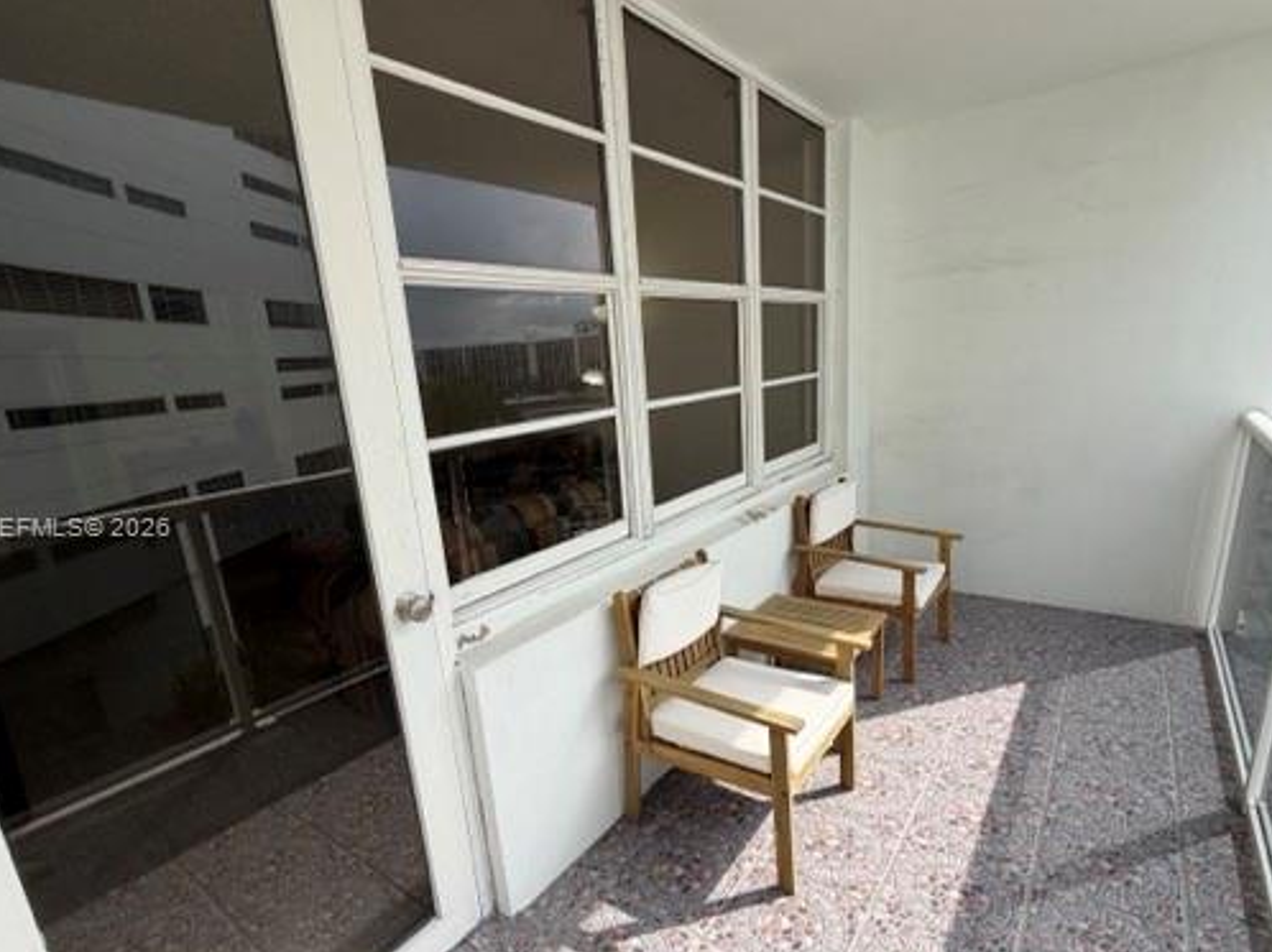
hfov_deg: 87.8
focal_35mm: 18
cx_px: 639
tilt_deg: -14.2
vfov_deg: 71.3
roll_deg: +4.6
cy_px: 528
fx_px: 661
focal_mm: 2.22
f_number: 2.2
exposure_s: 1/686
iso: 40
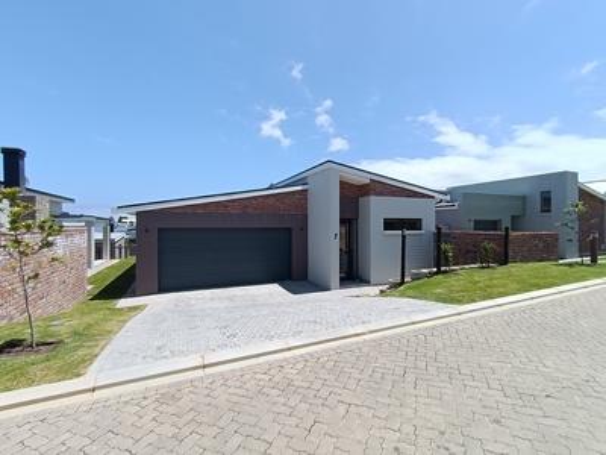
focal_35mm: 17
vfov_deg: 74.7
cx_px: 303
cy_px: 228
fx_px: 298
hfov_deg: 91.0
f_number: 2.2
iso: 104
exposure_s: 1/880
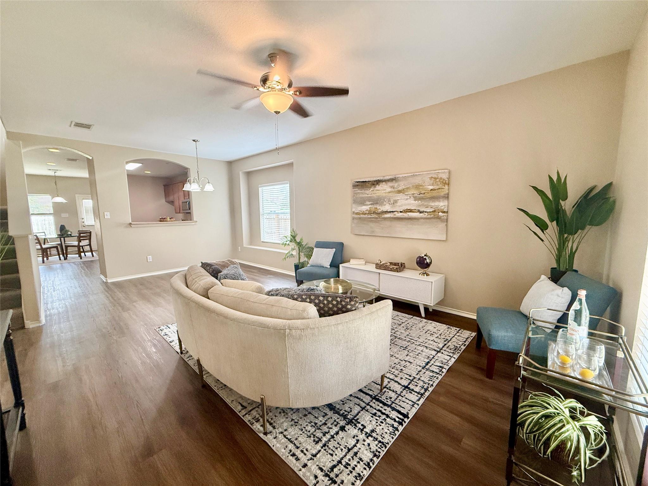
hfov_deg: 102.1
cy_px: 243
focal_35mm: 14
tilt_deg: -6.2
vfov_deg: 85.7
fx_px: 262
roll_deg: +0.7
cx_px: 324
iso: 320
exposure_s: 1/120
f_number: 2.2
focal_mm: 2.22
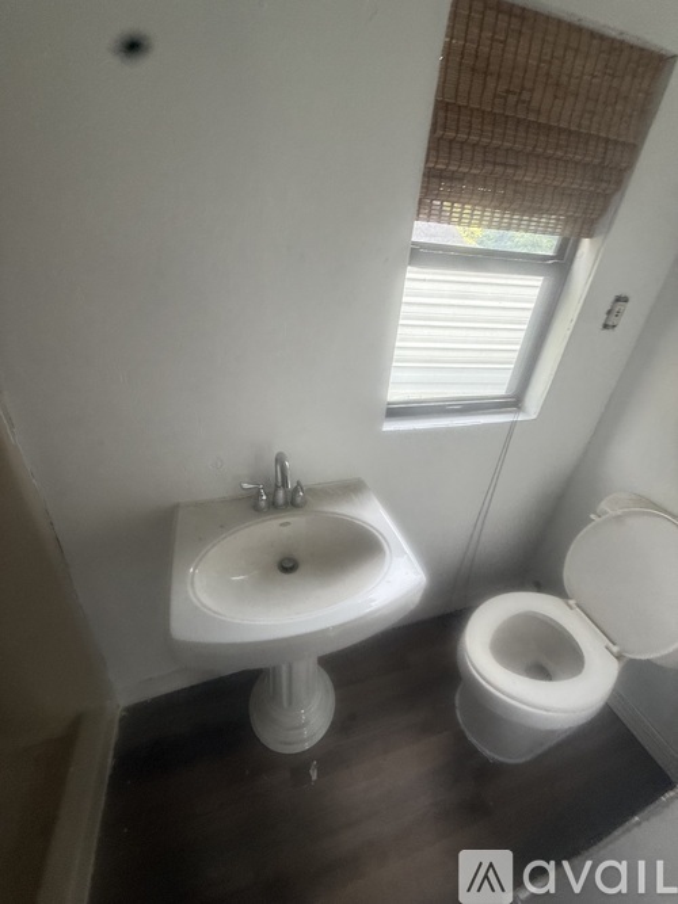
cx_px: 339
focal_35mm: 14
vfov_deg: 102.1
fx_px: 366
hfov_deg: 85.7
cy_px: 452
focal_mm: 2.22
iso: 160
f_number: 2.2
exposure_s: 1/99
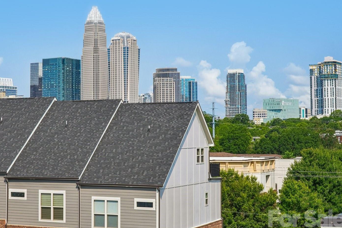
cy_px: 90
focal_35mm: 69
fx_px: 653
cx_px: 94
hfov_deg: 29.0
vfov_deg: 19.8
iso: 100
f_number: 8
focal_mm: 31
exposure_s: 1/500
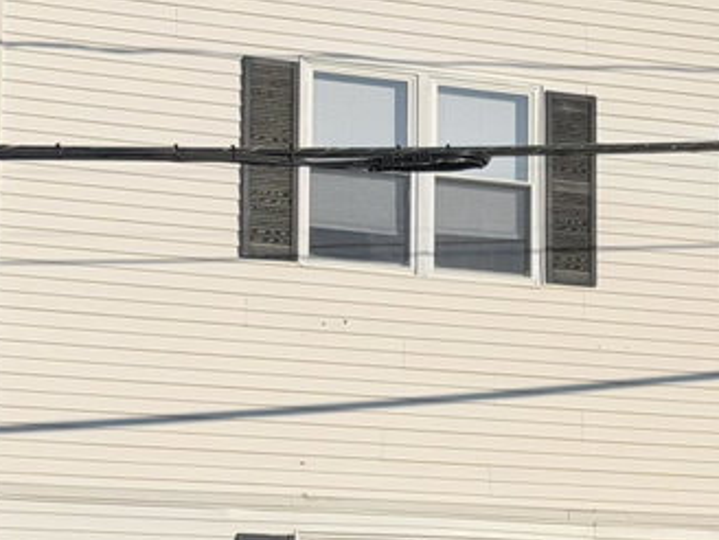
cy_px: 507
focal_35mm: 150
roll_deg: +1.0
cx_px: 861
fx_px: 3116
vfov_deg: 9.8
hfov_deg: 12.8
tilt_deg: +7.9
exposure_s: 1/13333
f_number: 1.78
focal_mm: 6.76
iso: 64
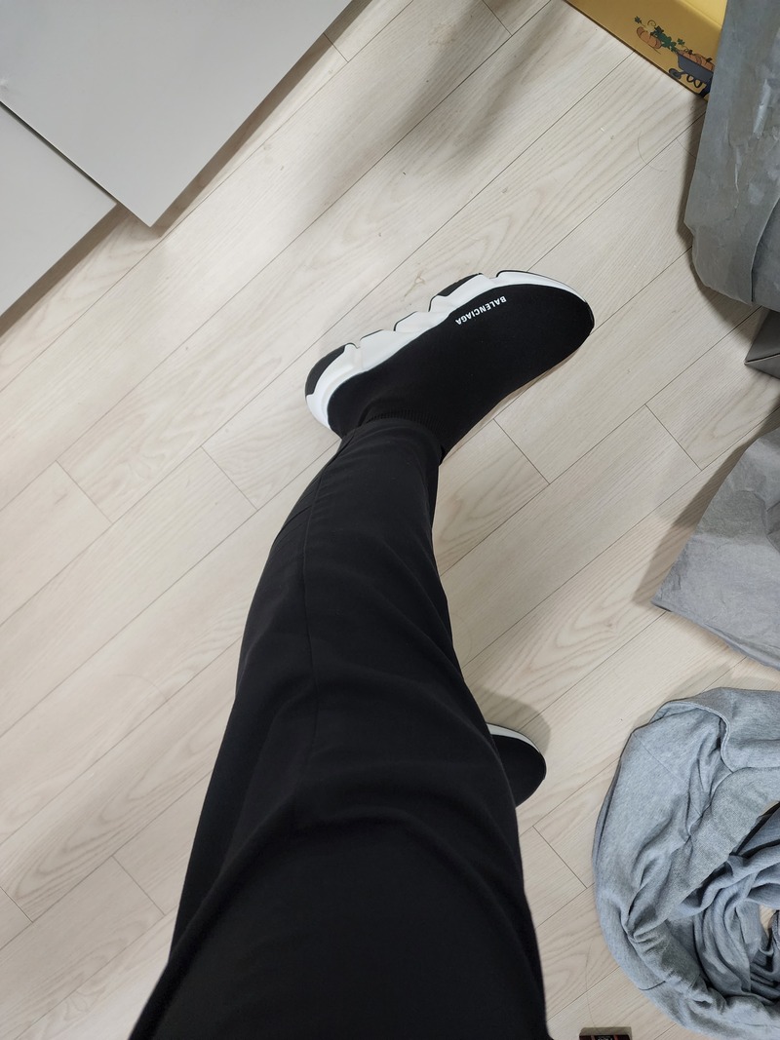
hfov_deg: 58.9
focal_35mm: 23
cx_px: 390
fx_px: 691
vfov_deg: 73.9
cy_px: 520
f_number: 1.8
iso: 640
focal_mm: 6.4
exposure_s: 1/60
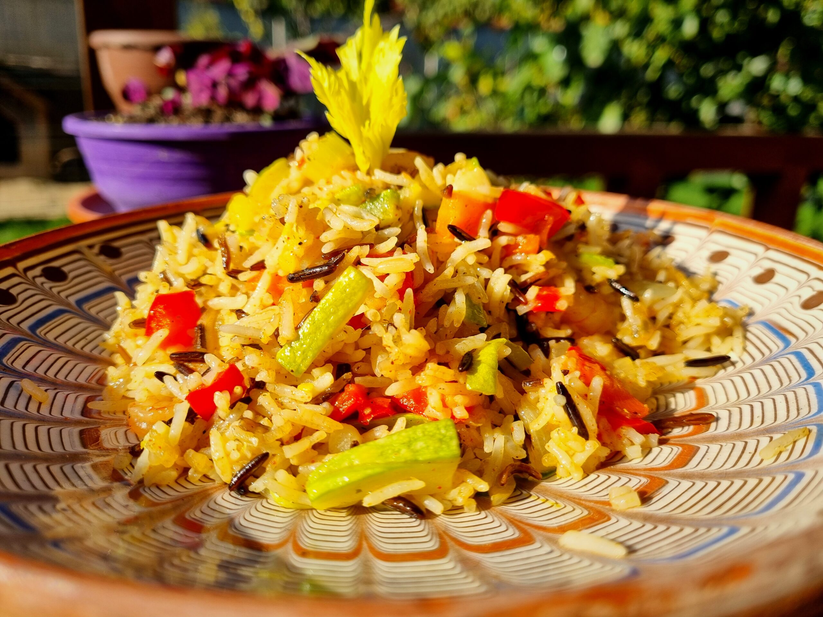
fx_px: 618
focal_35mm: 26
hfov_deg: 67.3
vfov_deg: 53.1
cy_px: 308
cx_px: 412
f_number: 1.8
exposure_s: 1/3333
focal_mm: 5.4
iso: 50
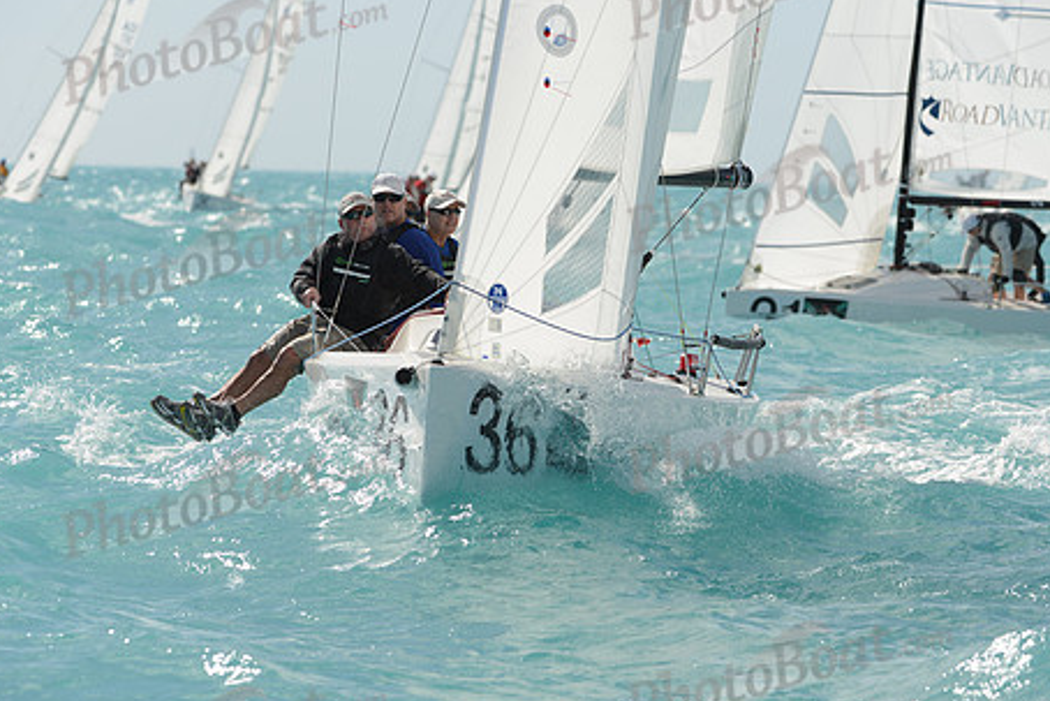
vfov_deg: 5.1
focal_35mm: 268
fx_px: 7819
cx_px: 509
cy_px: 346
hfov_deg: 7.7
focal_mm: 210
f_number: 5.6
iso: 200
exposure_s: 1/1600
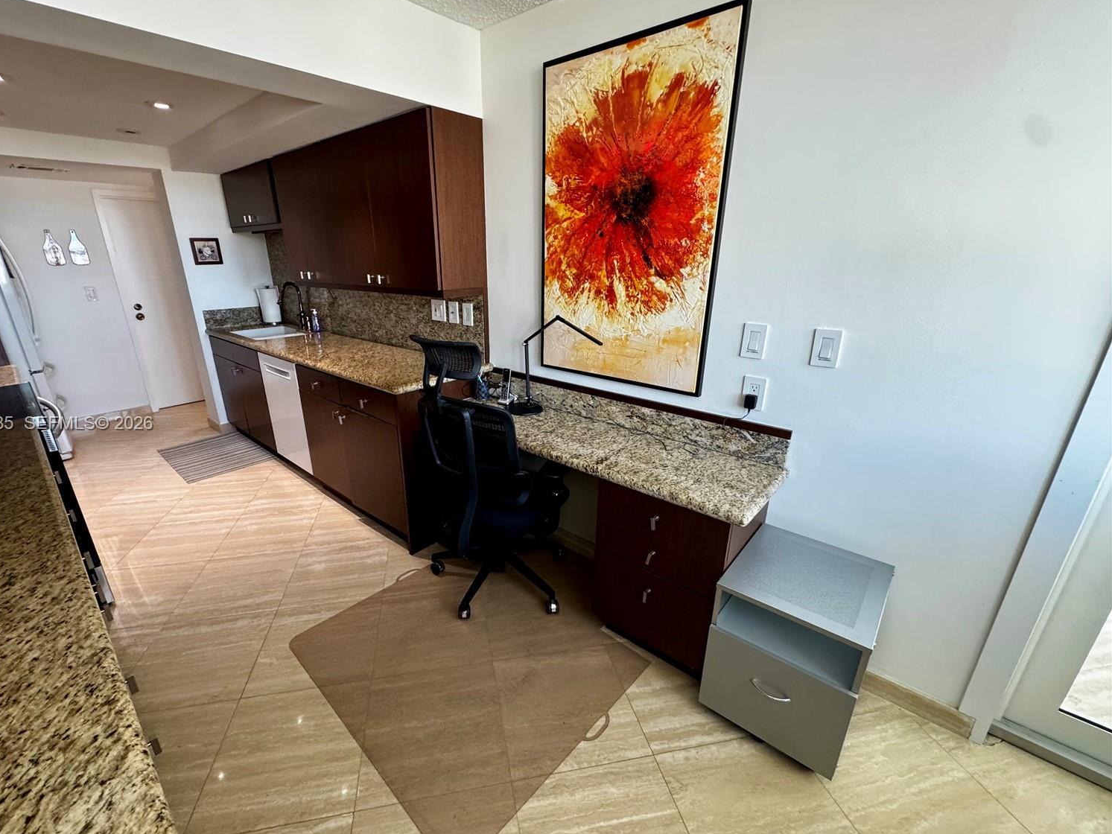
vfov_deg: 81.7
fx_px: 482
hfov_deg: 98.0
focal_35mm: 15
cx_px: 517
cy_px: 424
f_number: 2.2
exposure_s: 1/84
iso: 320
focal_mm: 2.22
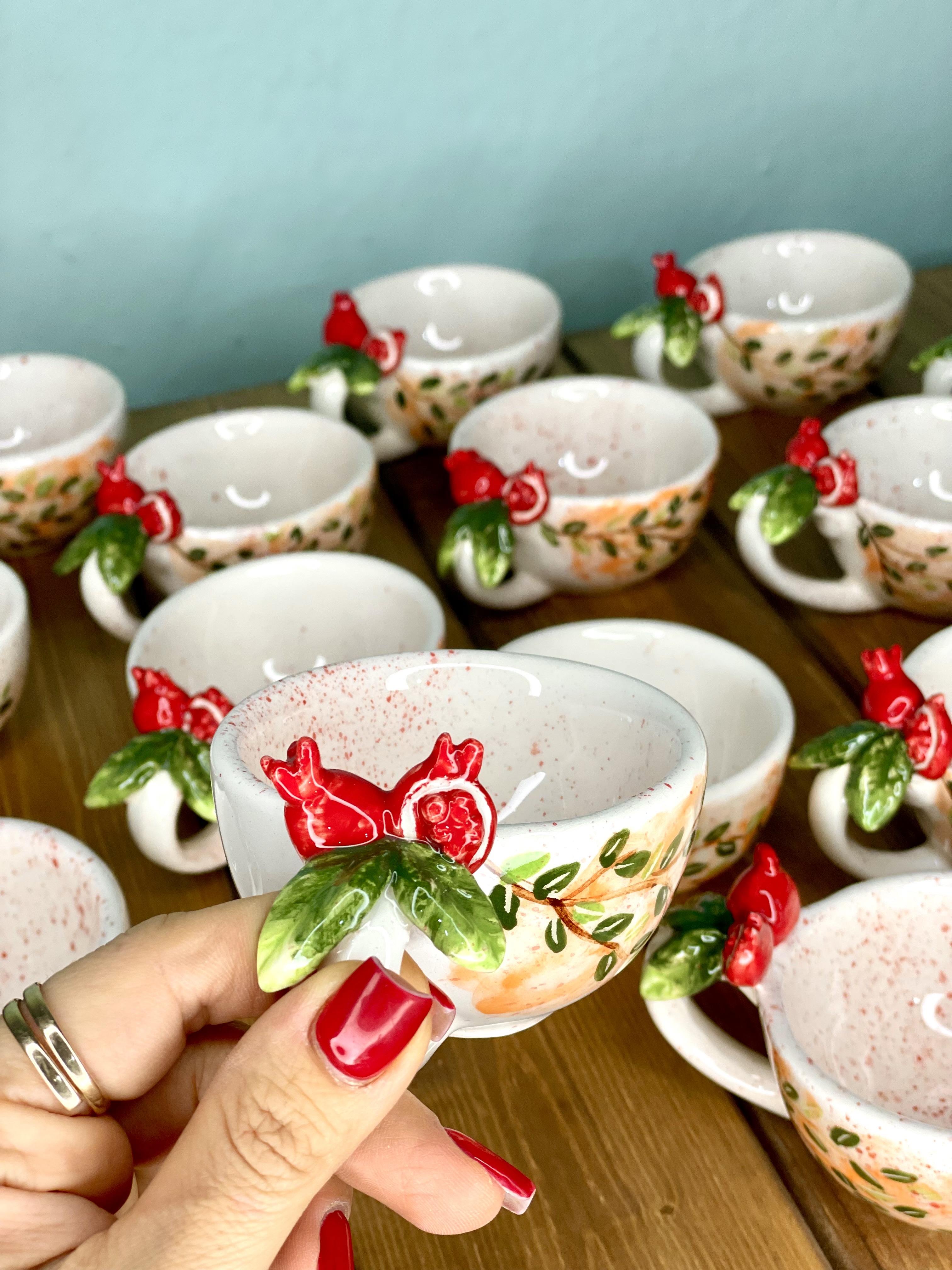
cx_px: 476
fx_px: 1907
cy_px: 635
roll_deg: +4.0
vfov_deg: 36.8
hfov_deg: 28.0
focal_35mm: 52
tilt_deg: -33.6
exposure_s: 1/100
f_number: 2
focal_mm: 6
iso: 50
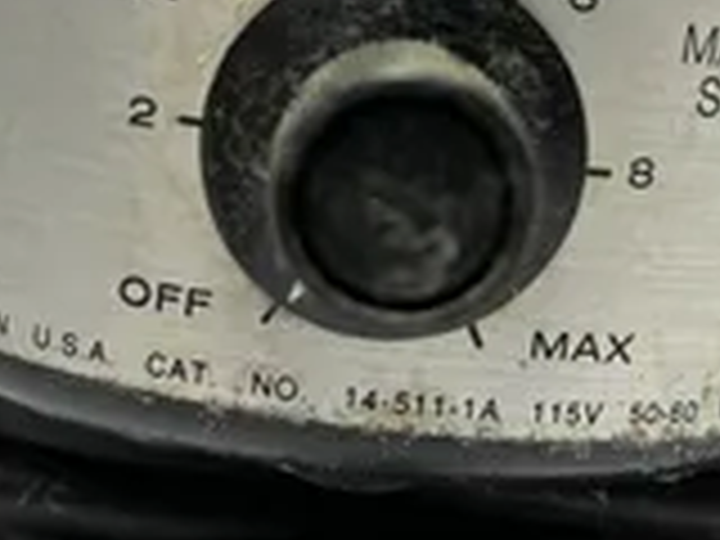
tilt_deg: -22.5
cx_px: 414
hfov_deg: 29.8
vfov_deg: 22.5
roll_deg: +1.0
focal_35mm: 65
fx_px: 1352
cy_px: 162
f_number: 1.6
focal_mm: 5.96
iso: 40
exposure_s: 1/167
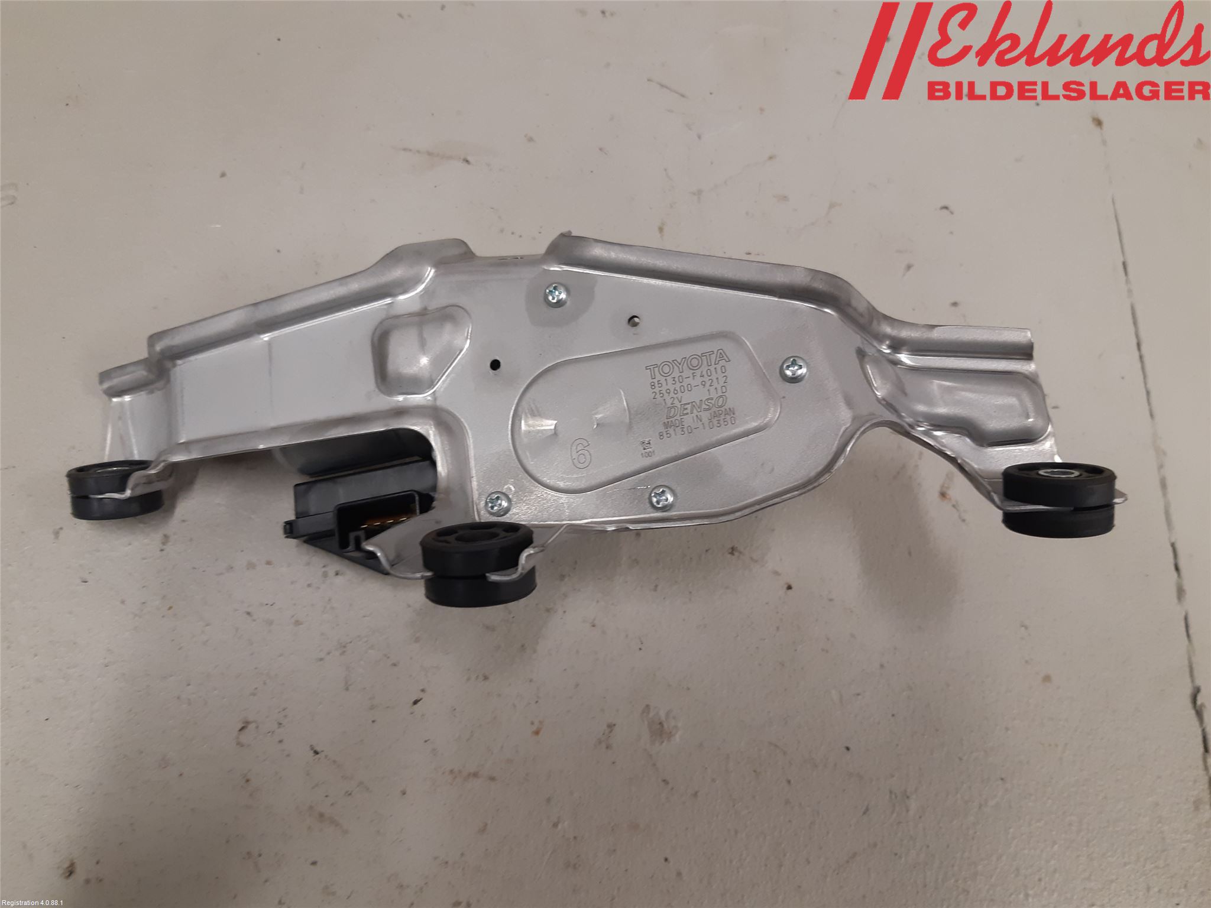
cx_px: 606
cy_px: 454
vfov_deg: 53.1
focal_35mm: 26
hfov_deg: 67.3
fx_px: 910
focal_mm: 3.93
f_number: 1.7
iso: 125
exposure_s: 1/50
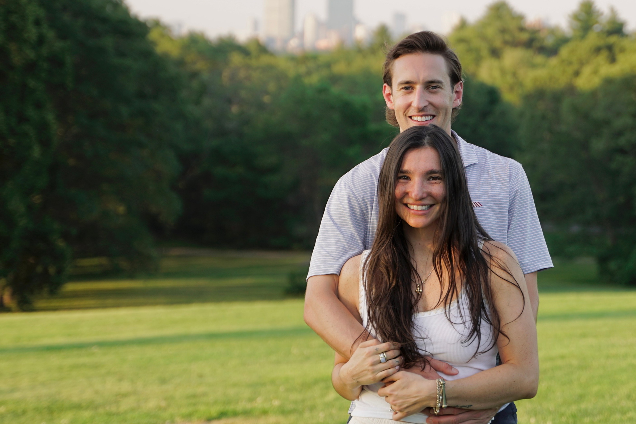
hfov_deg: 24.4
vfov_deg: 16.5
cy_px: 209
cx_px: 412
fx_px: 1467
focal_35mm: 83
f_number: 2.8
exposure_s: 1/250
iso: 100
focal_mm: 57
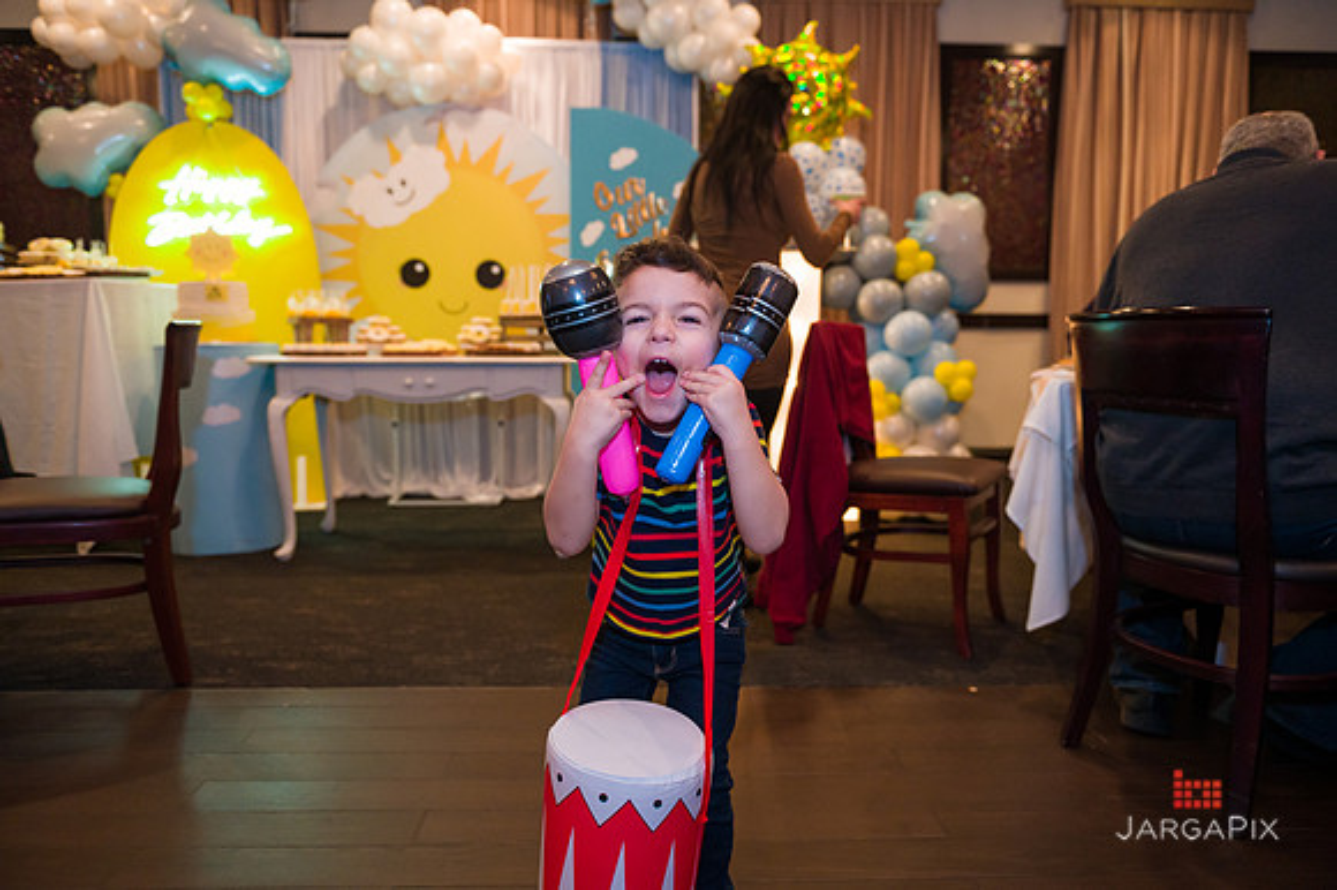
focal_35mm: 26
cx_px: 668
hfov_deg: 69.4
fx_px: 965
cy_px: 445
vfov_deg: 49.5
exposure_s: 1/200
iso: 1600
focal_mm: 26
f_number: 3.2
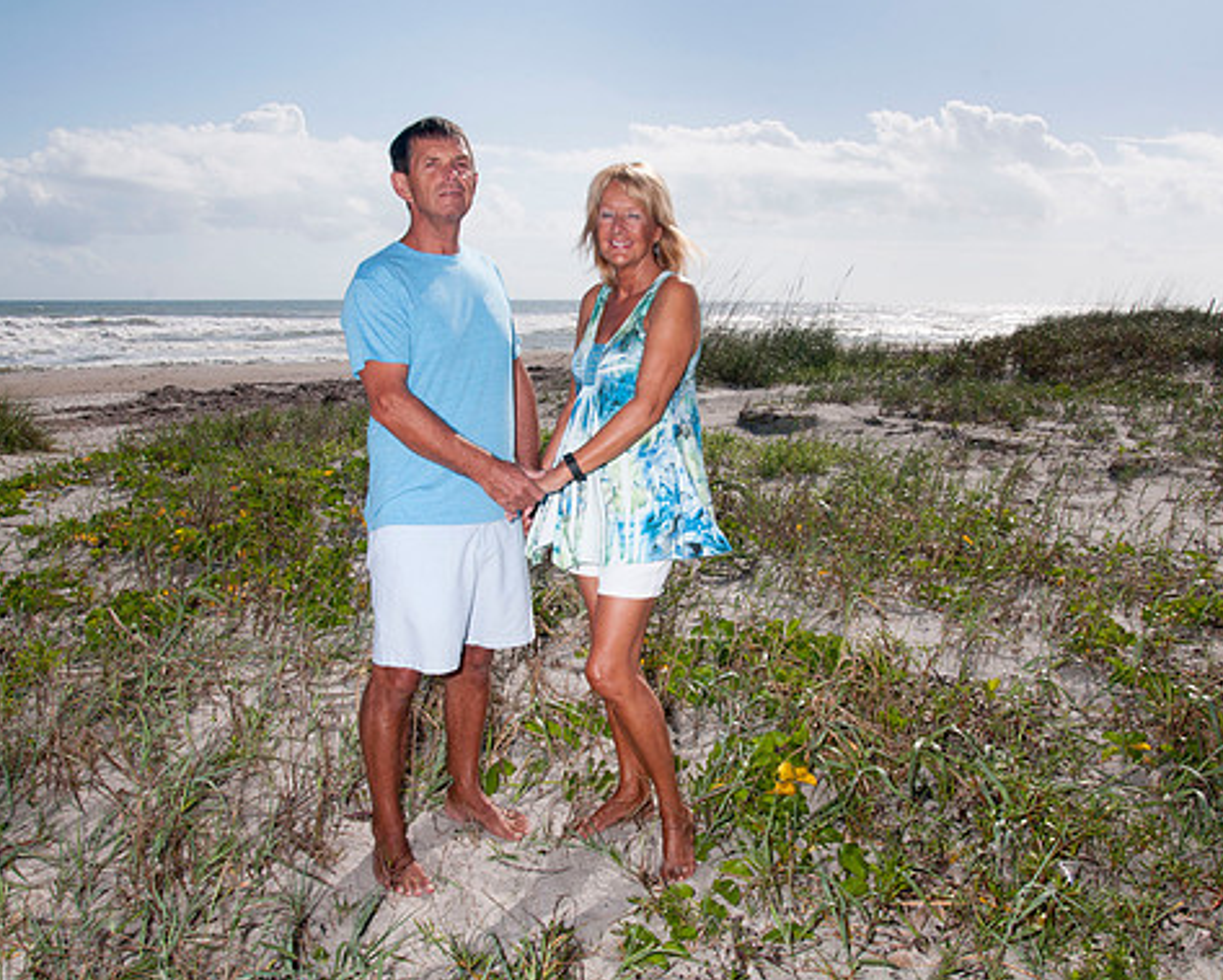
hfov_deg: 57.1
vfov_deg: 47.2
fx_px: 1123
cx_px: 633
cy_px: 485
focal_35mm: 31
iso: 100
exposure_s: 1/250
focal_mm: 18
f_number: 16
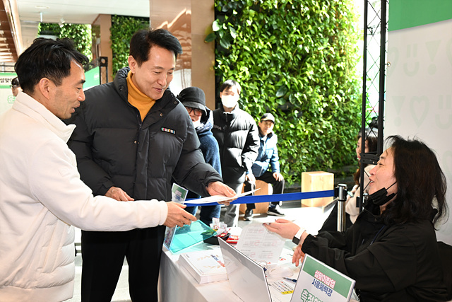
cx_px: 226
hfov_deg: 54.4
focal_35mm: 35
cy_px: 151
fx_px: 440
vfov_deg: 37.9
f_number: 5.6
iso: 1000
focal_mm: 35
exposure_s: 1/80
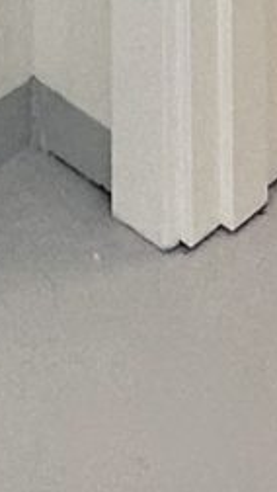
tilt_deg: +1.0
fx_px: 2021
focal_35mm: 155
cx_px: 160
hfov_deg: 7.8
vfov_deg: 8.9
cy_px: -1287
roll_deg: +0.6
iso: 80
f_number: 2.2
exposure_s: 1/100
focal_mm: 2.22
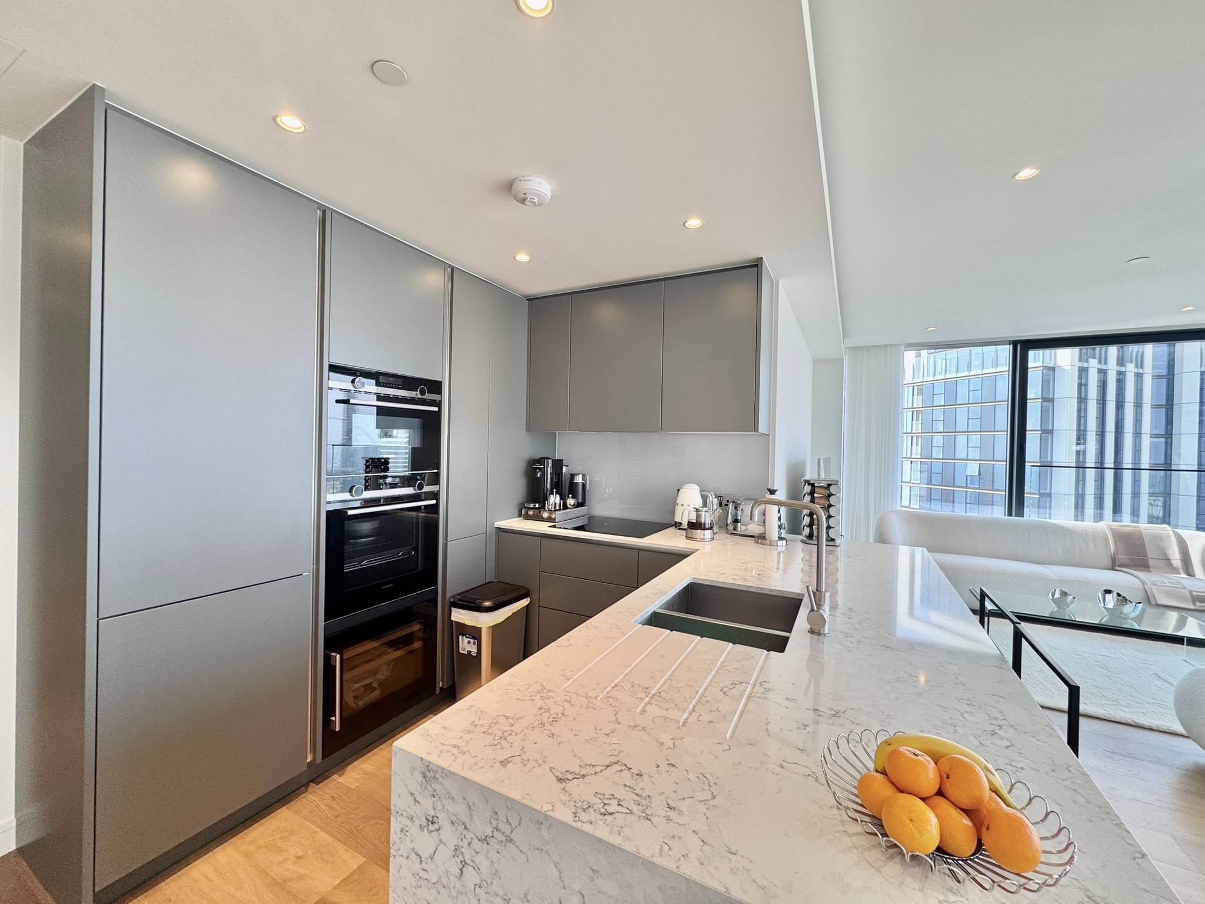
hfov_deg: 102.1
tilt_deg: -0.1
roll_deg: -1.8
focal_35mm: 14
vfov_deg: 85.7
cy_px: 452
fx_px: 487
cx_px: 602
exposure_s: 1/100
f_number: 2.2
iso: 64
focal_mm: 2.22
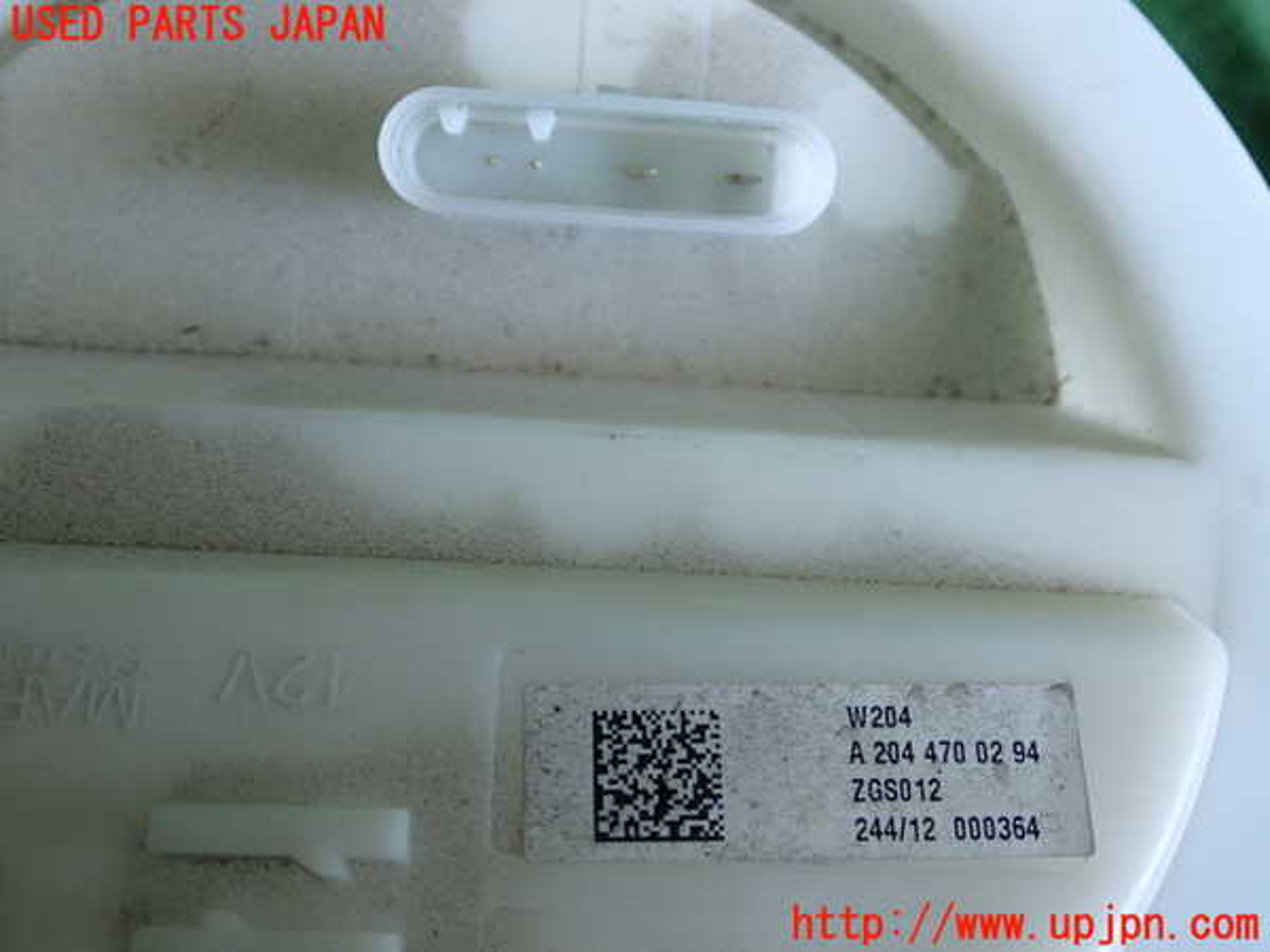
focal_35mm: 38
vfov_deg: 37.7
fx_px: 1394
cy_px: 476
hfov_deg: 49.0
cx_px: 635
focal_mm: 6.83
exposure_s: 1/125
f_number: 2.7
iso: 400
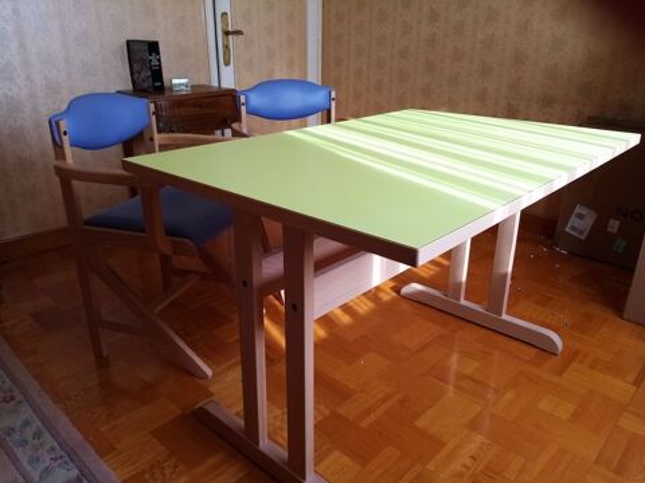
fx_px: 484
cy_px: 242
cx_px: 322
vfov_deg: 53.1
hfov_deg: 67.3
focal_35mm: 26
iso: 104
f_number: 1.8
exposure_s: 1/168
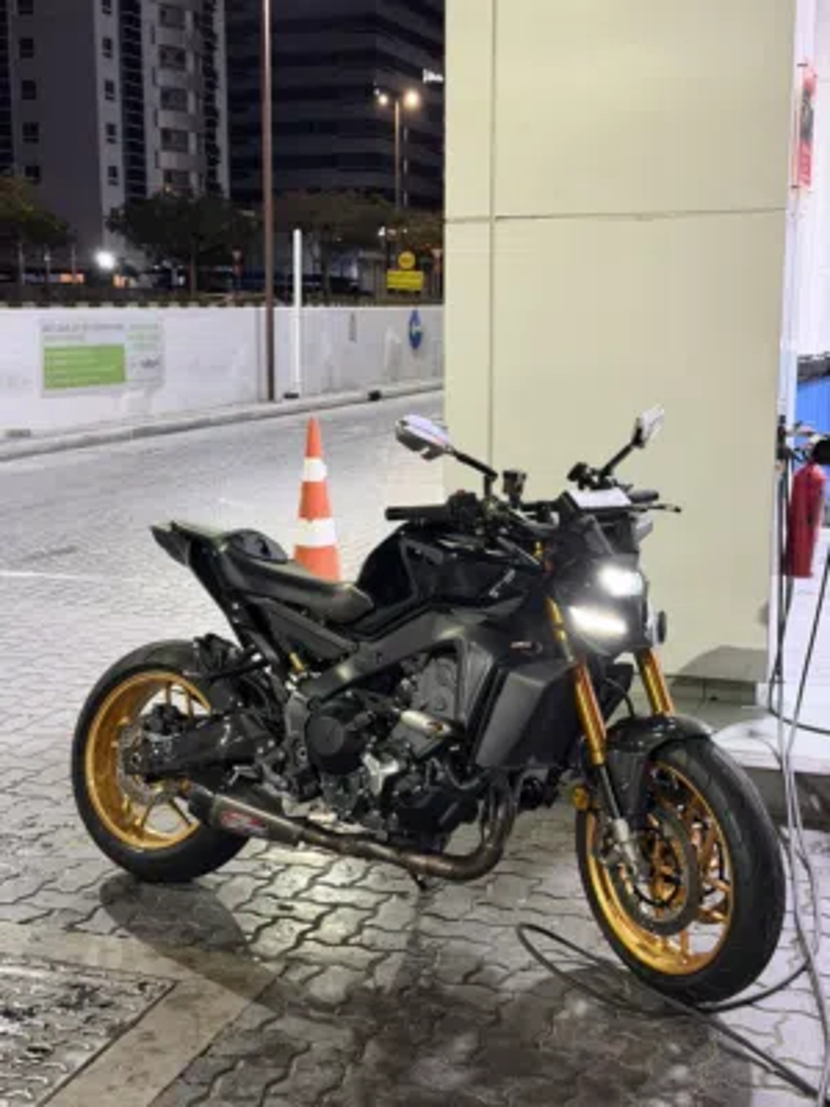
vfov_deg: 39.7
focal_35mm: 48
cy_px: 554
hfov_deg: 30.3
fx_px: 1535
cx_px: 415
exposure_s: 1/33
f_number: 1.78
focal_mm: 6.76
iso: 320
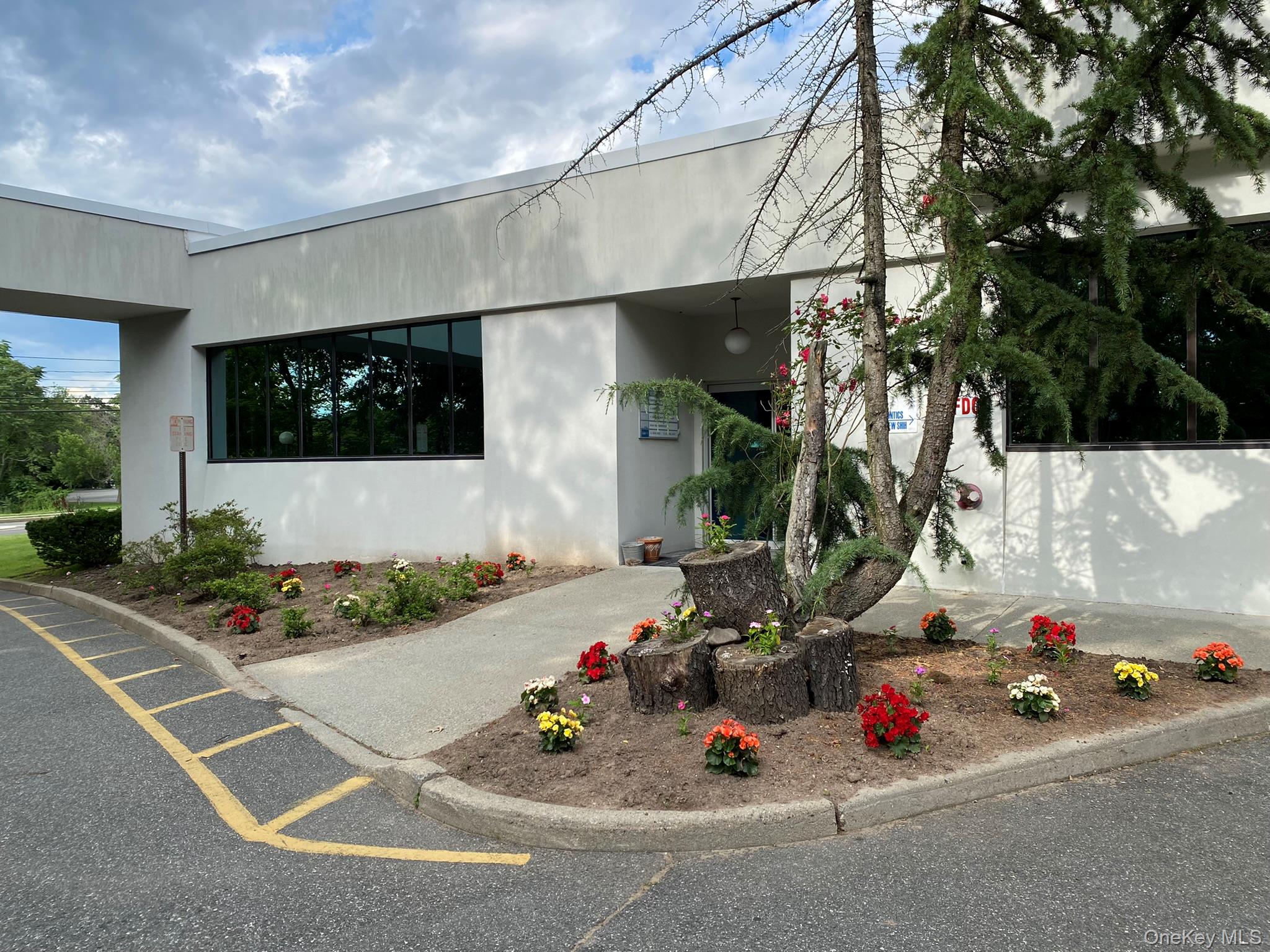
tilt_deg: -0.6
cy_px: 476
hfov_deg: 67.3
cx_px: 635
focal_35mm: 26
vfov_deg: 53.1
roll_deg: +0.9
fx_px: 954
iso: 32
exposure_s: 1/973
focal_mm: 4.25
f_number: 1.8
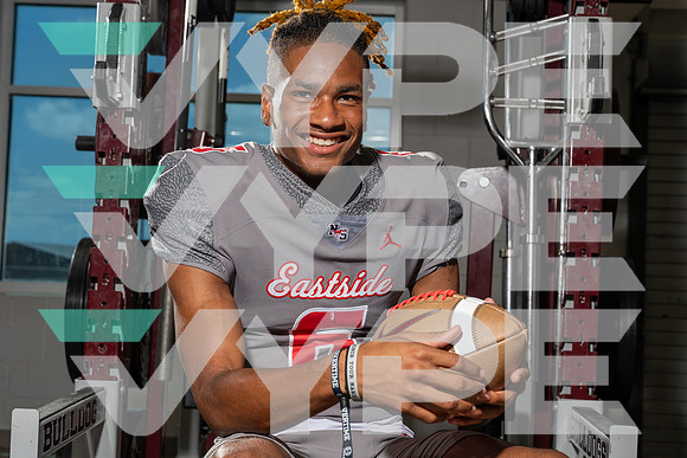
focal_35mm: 67
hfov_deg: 30.1
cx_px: 344
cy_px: 229
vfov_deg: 20.3
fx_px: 1279
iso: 320
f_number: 8
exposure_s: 1/250
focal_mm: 67
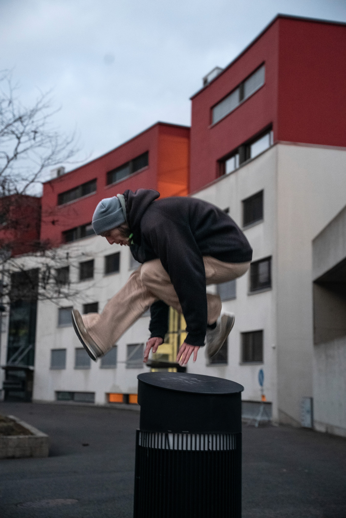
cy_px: 259
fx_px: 816
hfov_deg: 23.9
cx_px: 173
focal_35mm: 57
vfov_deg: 35.2
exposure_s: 1/100
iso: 12800
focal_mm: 56.7
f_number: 4
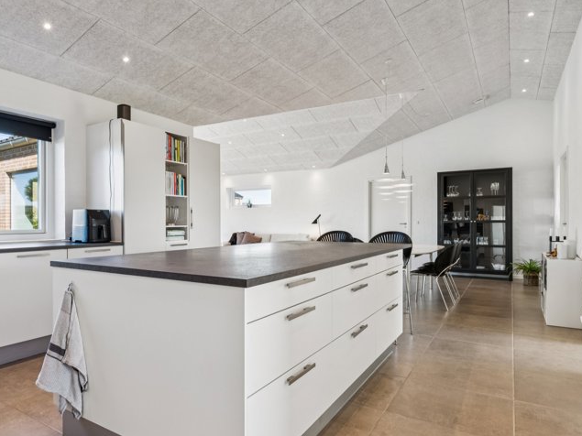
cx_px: 227
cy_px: 227
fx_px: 397
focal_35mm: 24
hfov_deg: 71.6
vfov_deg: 57.6
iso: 250
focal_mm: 19.5
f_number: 8
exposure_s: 1/30
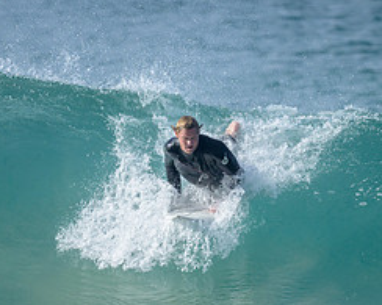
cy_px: 228
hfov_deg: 1.1
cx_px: 235
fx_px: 20161
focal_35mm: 1784
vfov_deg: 0.9
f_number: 6.3
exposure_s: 1/2500
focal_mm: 800
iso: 450
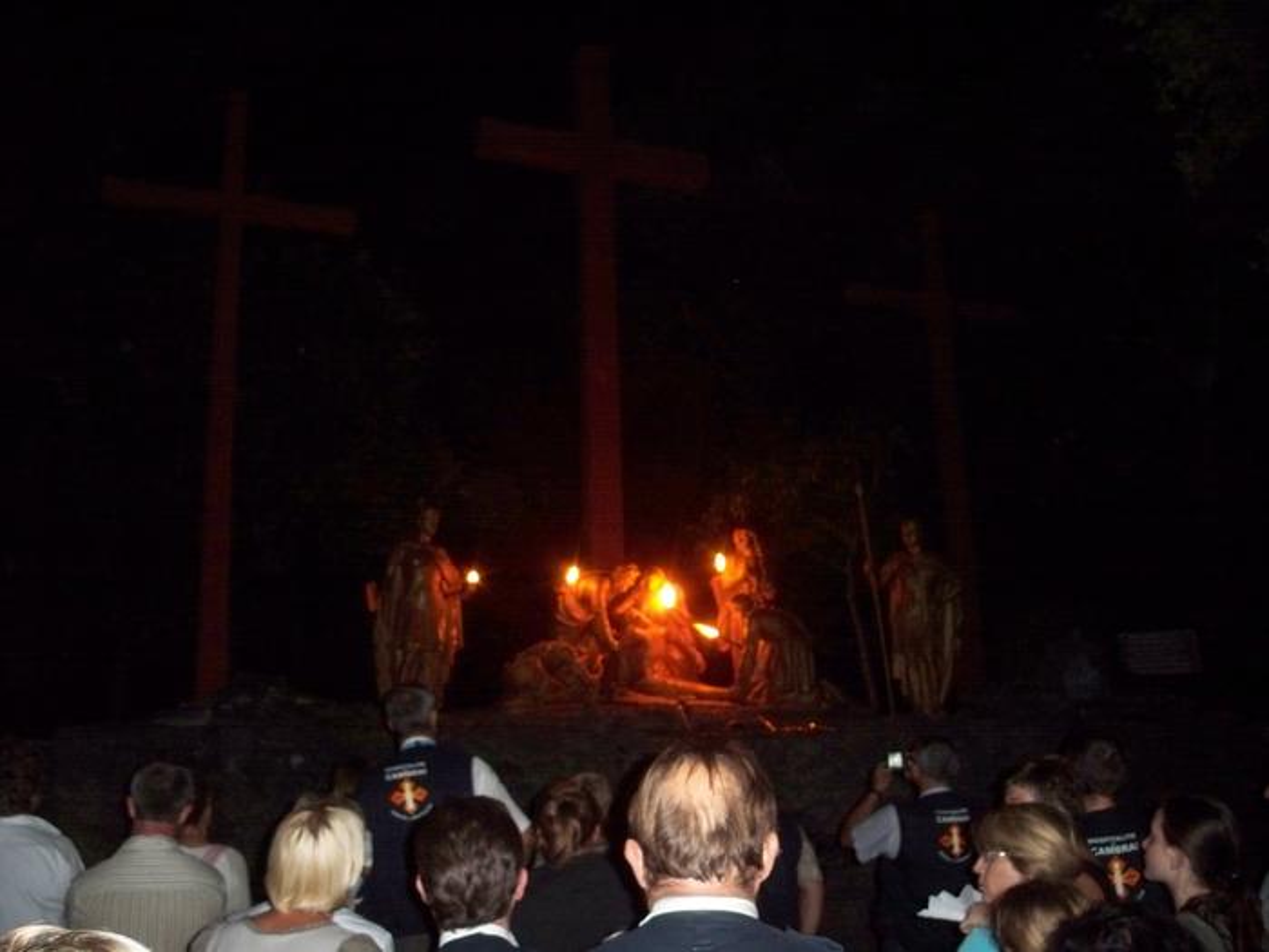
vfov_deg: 38.7
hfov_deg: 50.1
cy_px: 476
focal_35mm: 37
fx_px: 1356
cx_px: 634
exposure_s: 1/8
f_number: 3.4
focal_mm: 7.9
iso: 400
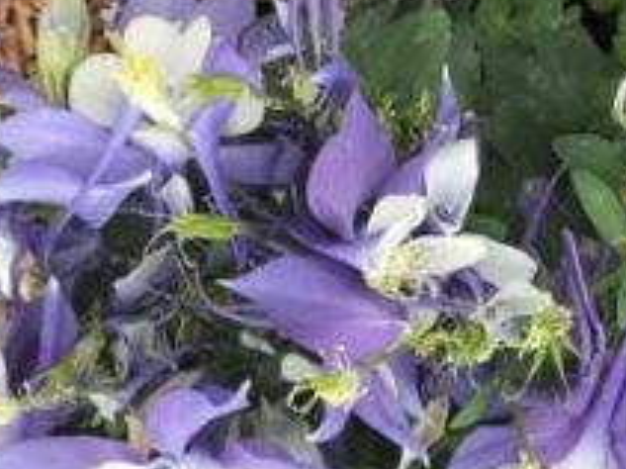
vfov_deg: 14.3
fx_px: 1844
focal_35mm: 102
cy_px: 427
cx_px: 573
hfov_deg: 18.9
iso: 25
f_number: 1.8
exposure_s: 1/120
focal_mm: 3.99
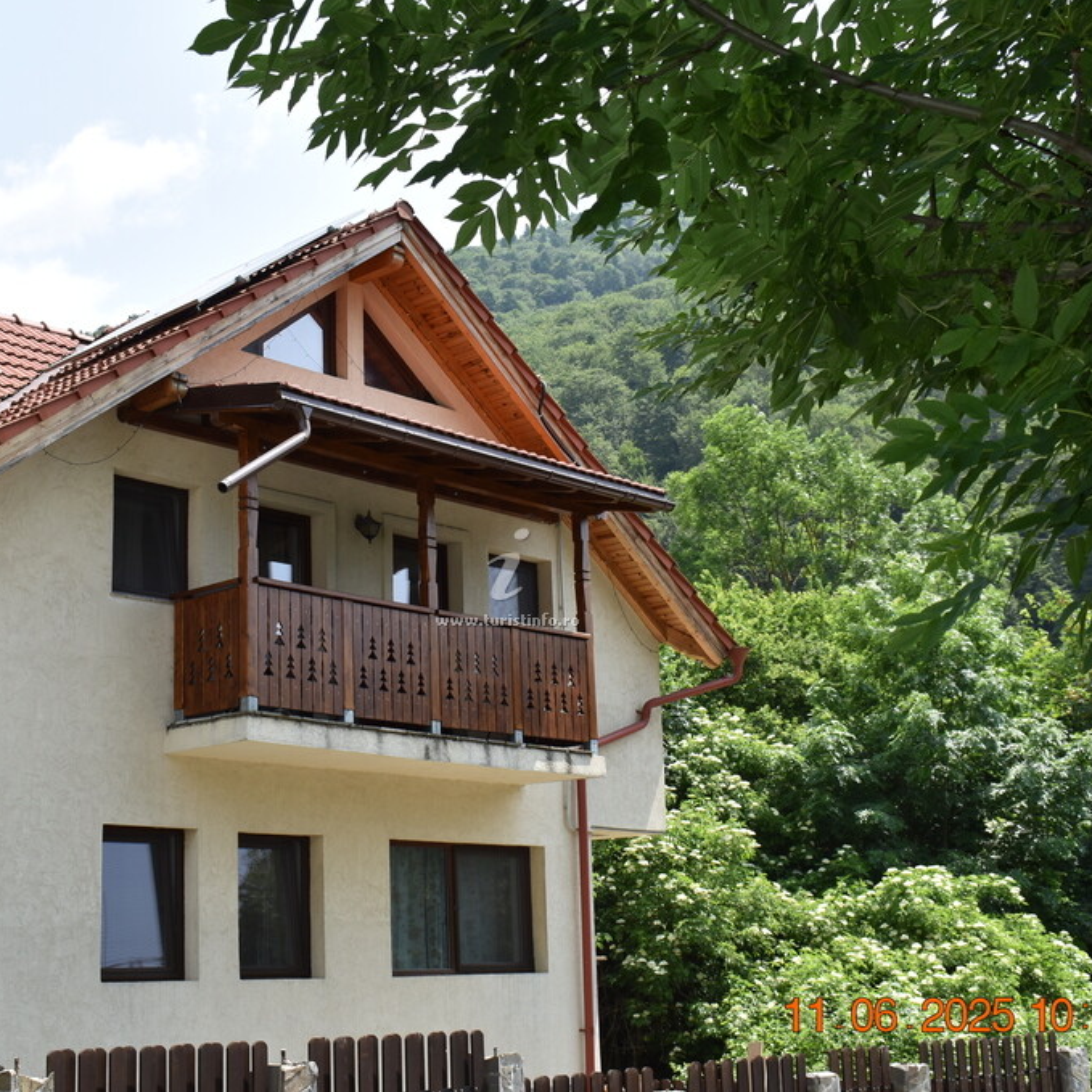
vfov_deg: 34.0
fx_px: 1785
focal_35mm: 50
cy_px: 548
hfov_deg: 34.0
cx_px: 479
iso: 100
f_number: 8
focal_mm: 26
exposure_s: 1/200
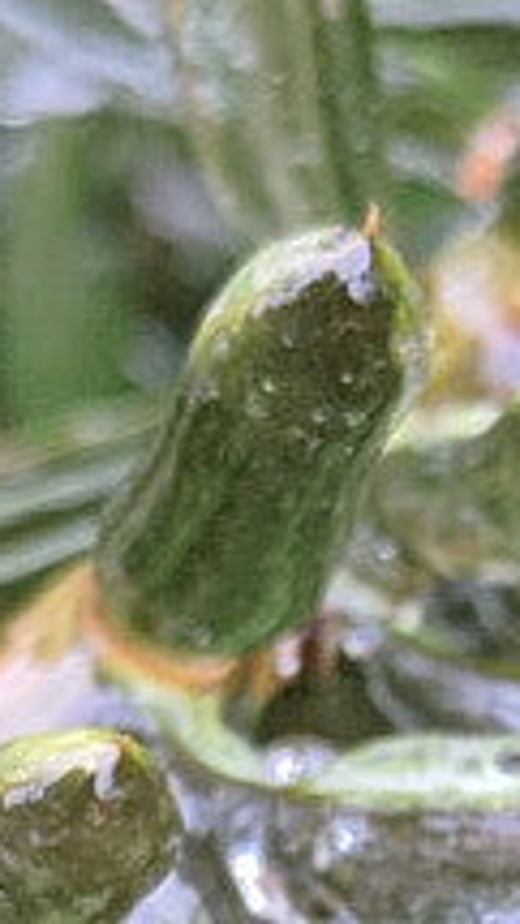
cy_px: 1302
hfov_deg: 5.7
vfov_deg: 10.0
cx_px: 563
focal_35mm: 211
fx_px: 5170
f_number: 2
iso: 204
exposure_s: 1/120
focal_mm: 4.67
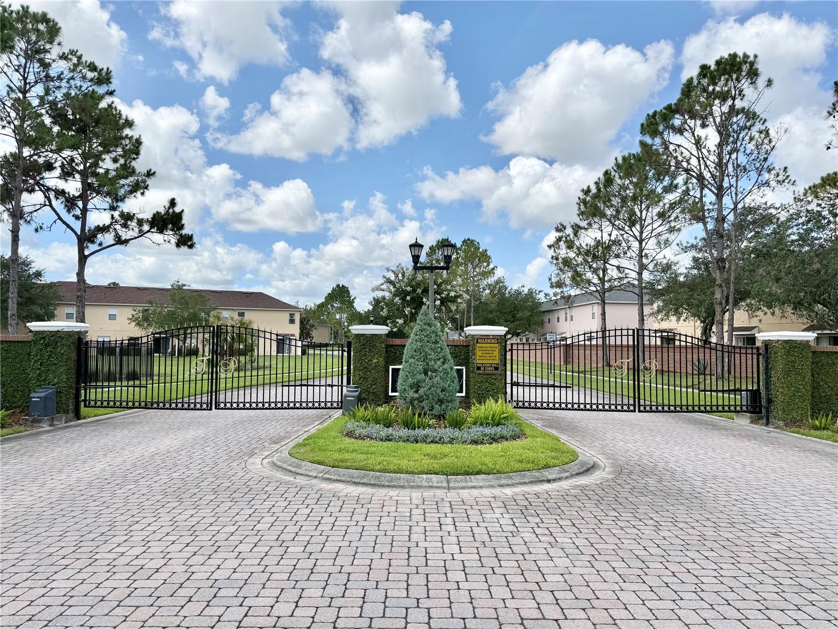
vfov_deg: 56.8
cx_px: 419
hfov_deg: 71.6
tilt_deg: +3.1
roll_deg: -1.0
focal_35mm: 24
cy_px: 314
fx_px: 581
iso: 80
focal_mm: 6.76
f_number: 1.78
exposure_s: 1/5714
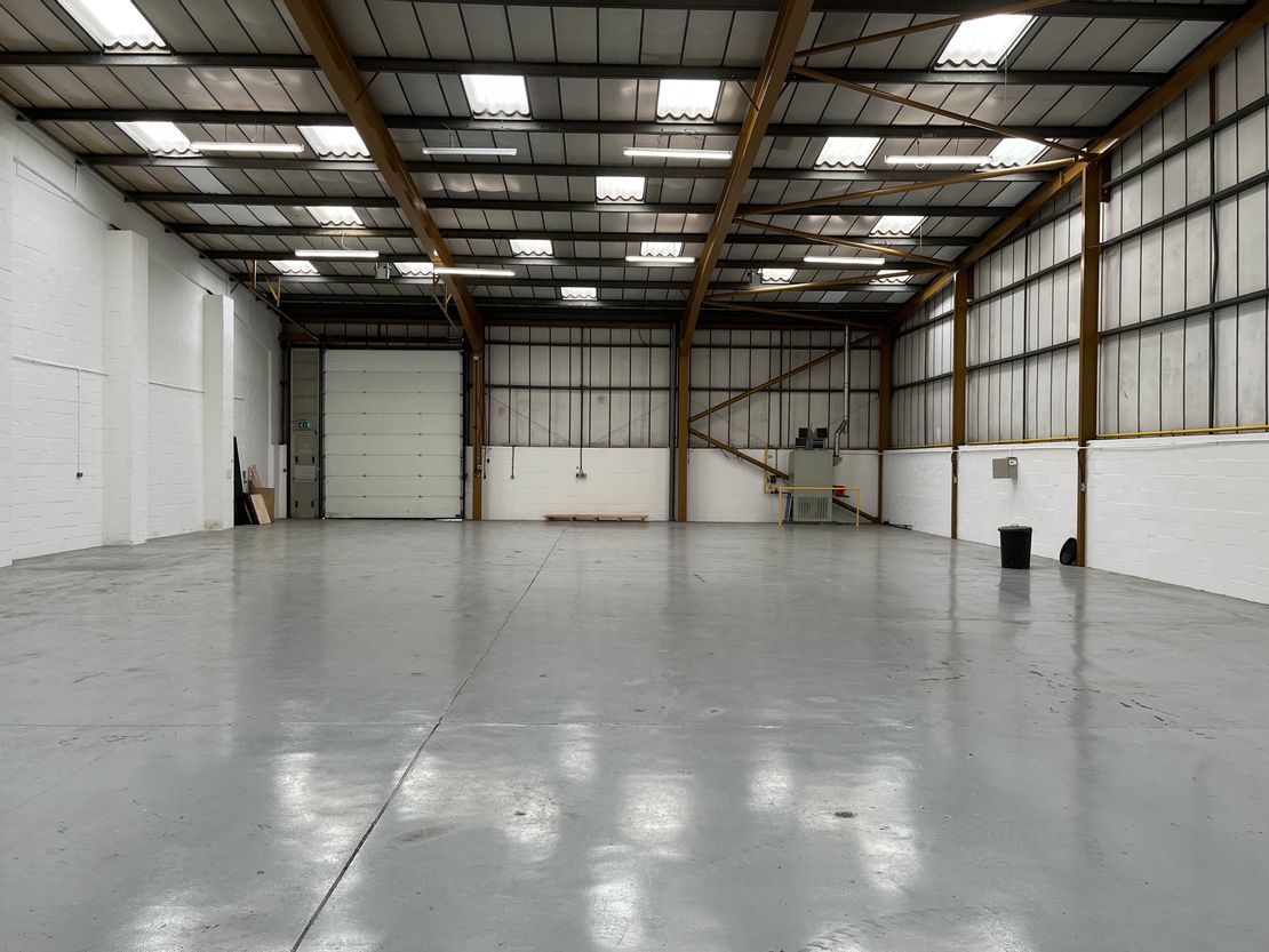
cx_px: 634
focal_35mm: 26
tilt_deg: -1.6
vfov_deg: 53.1
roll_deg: -1.1
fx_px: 953
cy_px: 476
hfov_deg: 67.3
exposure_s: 1/100
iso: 64
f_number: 1.6
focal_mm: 5.1
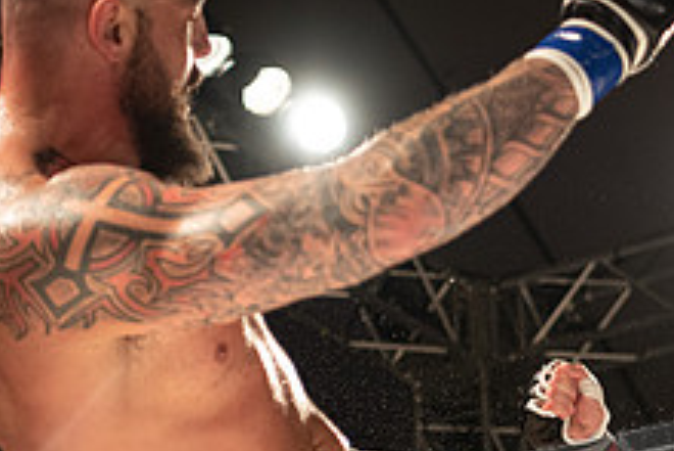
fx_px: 2473
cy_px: 505
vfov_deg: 10.3
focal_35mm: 132
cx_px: 518
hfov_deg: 15.4
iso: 1000
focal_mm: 50
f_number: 2.8
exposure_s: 1/1000
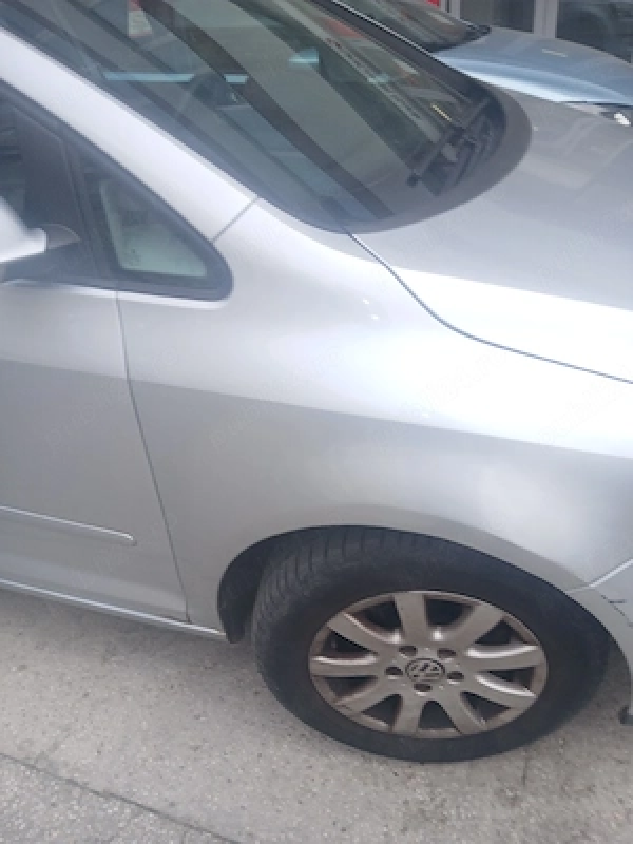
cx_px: 316
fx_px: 634
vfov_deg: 67.3
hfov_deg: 53.1
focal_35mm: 26
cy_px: 422
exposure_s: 1/101
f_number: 1.8
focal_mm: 3.98
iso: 25
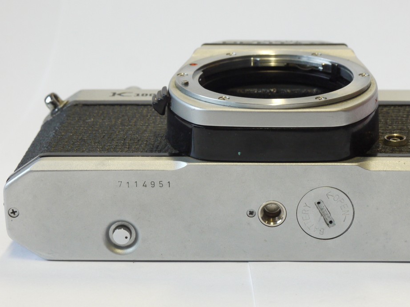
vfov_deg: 14.5
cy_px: 165
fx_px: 1208
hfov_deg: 19.2
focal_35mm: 102
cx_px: 260
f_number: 10
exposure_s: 1/40
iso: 800
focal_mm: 39
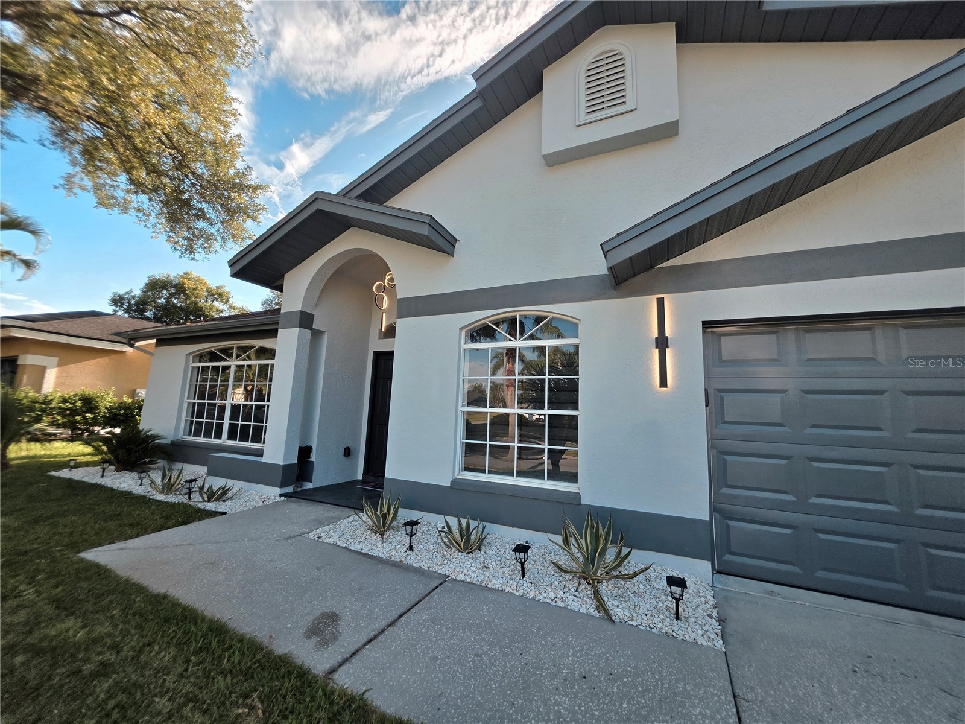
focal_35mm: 13
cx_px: 482
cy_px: 362
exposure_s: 1/1000
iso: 40
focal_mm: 2.2
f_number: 1.9
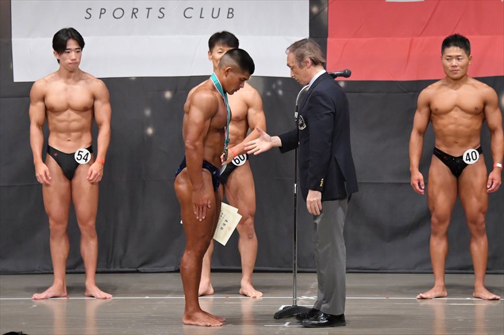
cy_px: 168
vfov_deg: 6.8
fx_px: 2827
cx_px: 252
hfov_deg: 10.2
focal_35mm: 202
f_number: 5.6
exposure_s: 1/400
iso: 6400
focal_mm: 135
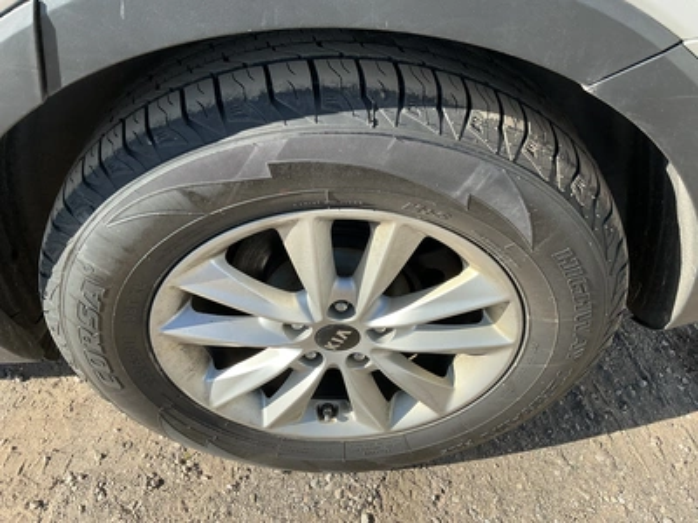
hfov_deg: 63.4
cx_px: 349
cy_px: 262
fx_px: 565
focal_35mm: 28
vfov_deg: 49.7
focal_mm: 3
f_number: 1.8
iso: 25
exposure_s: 1/627
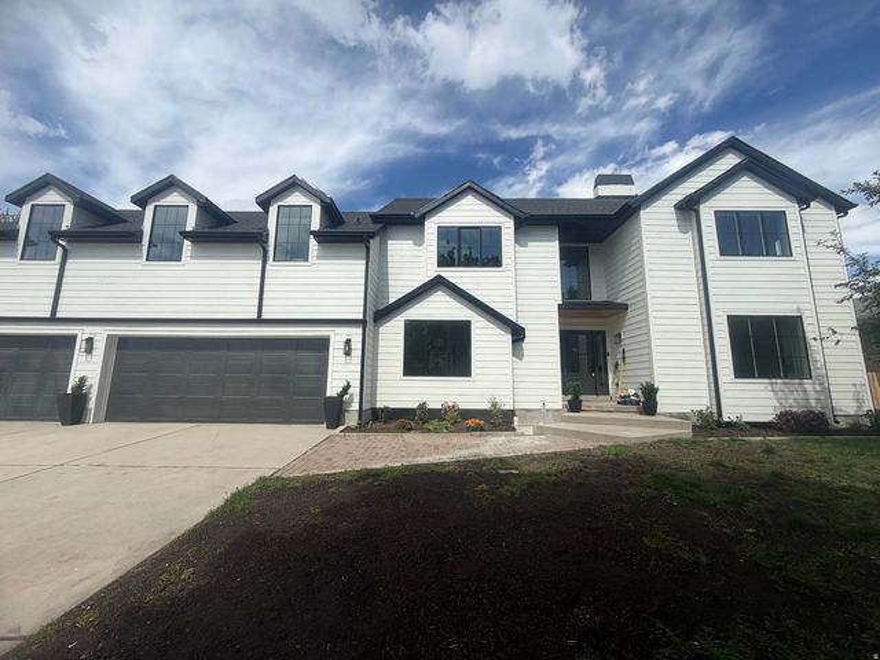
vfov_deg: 85.7
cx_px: 440
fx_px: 356
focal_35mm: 14
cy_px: 330
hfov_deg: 102.1
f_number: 2.2
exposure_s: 1/1050
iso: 20
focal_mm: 2.22
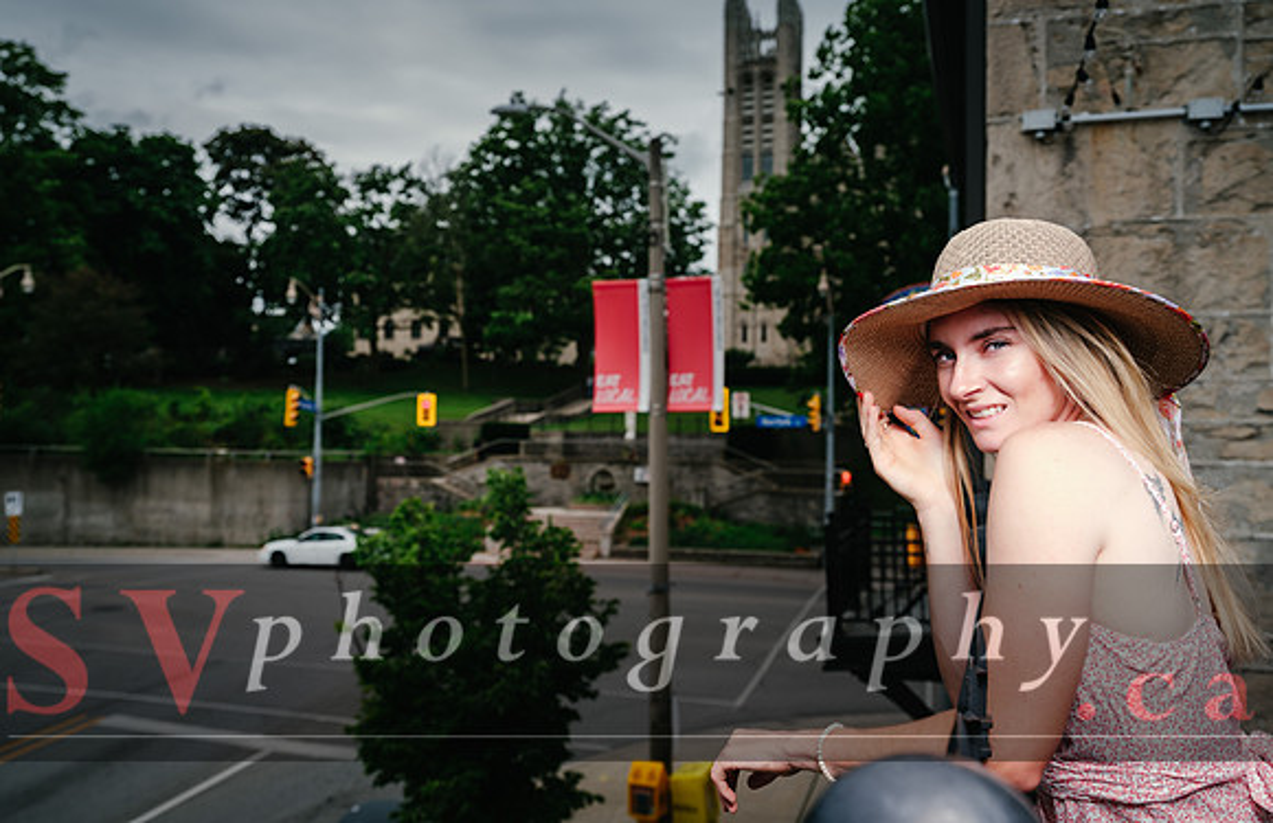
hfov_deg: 59.5
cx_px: 636
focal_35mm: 32
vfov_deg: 40.6
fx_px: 1114
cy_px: 408
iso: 50
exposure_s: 1/125
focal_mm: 37.6
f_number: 5.6
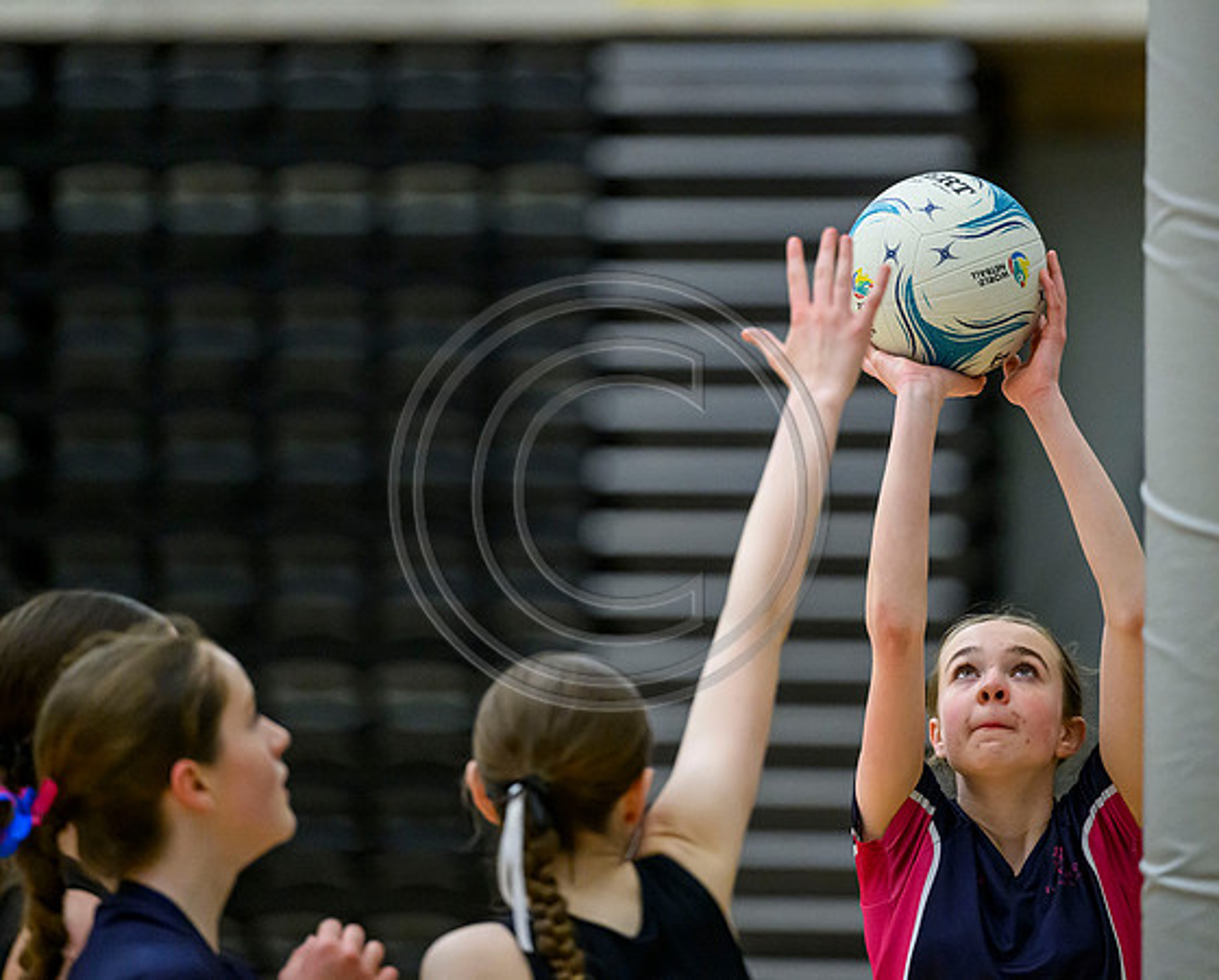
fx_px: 9150
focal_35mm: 253
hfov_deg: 7.6
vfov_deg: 6.1
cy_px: 439
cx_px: 696
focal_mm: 200
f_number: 2.8
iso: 6400
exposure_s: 1/1250
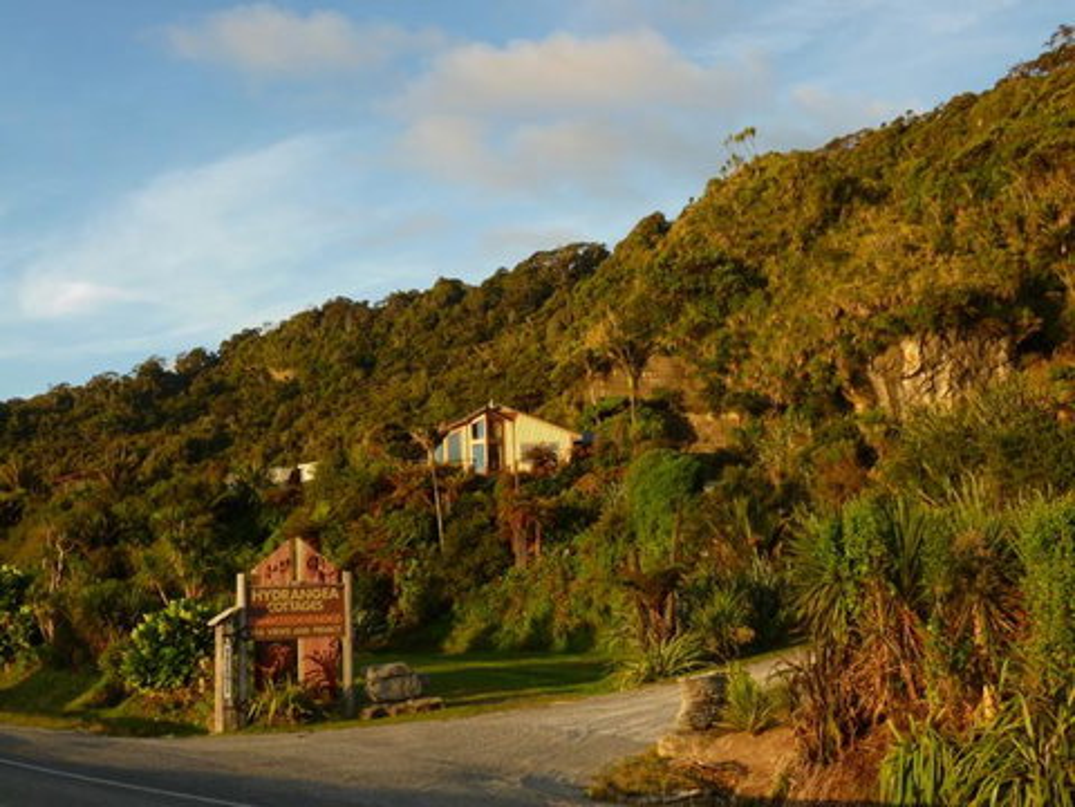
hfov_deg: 42.1
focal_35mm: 45
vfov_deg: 32.2
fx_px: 1397
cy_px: 404
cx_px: 538
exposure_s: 1/160
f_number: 4.2
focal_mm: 8.1
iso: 80
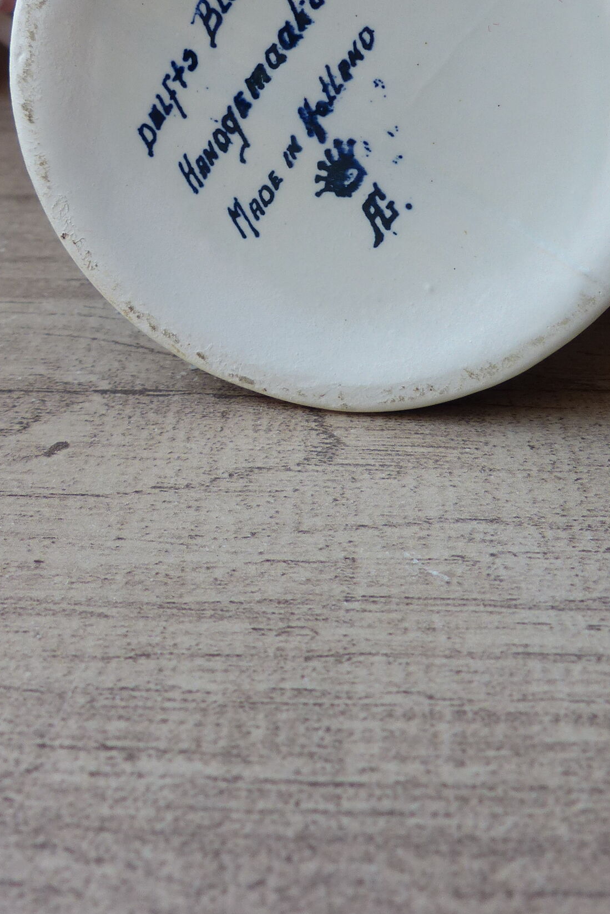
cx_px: 289
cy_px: 217
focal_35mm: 42
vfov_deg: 44.7
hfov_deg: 31.9
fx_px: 1067
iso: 100
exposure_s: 1/60
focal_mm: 4.5
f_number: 2.8
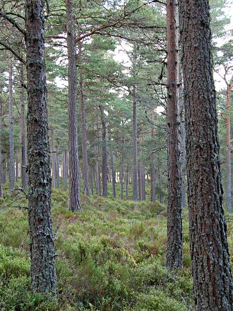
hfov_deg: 29.1
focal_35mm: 50
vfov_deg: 38.2
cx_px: 115
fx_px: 449
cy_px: 168
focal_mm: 30
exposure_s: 1/15
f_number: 8
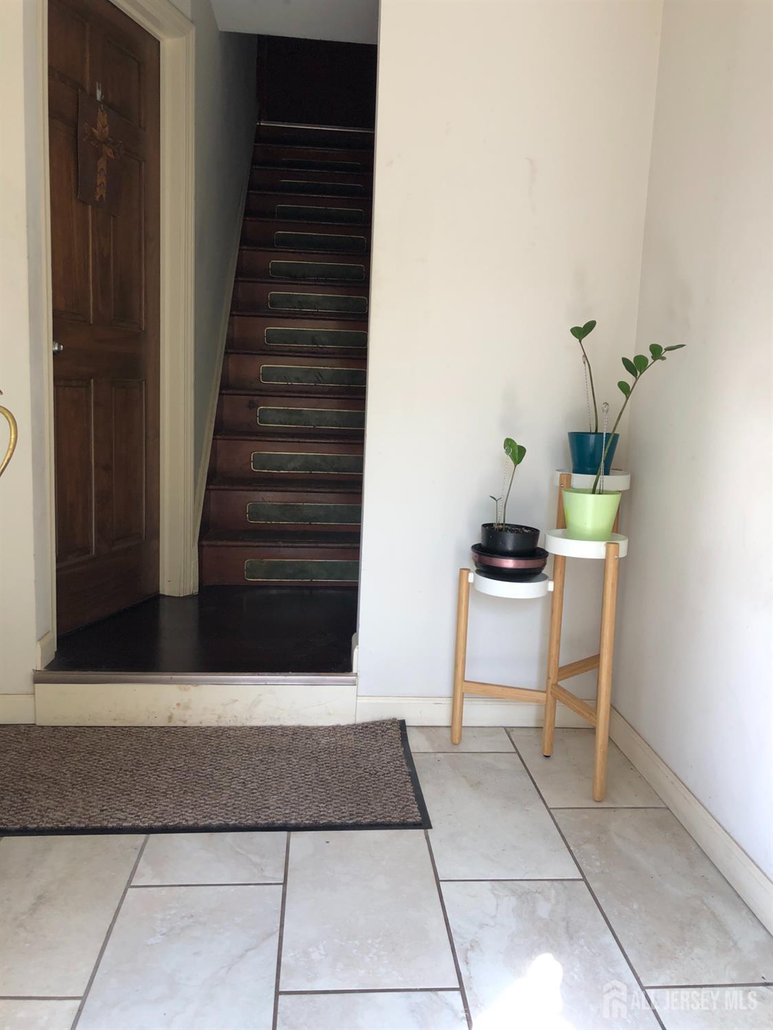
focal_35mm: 28
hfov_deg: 49.7
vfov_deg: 63.4
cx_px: 386
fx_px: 834
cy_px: 515
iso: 50
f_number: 1.8
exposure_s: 1/120
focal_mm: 3.99
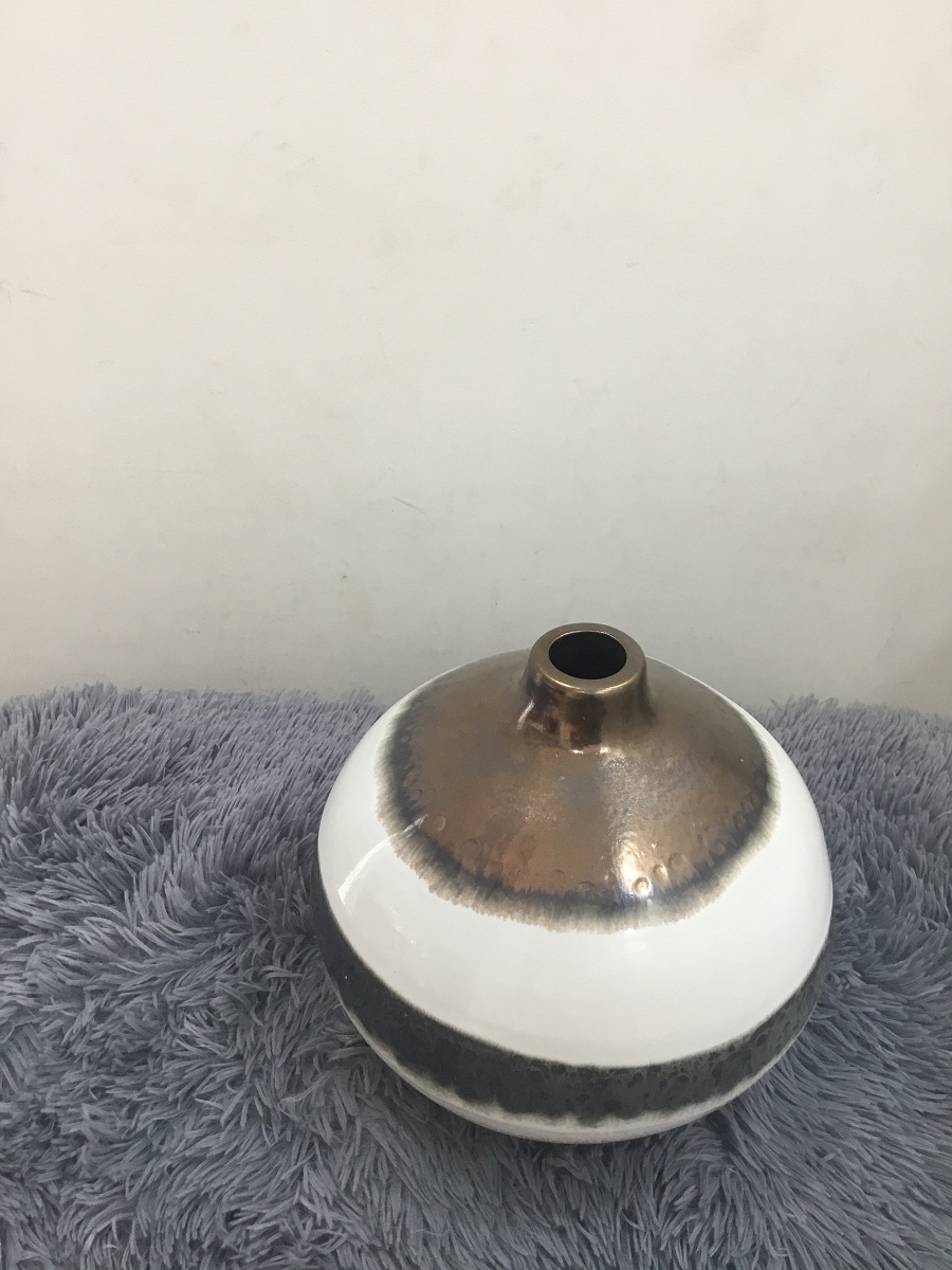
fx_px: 1137
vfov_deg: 58.4
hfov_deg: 45.4
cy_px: 635
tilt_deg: -34.9
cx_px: 476
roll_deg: -1.6
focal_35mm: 31
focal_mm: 3.3
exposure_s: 1/33
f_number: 2.4
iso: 80
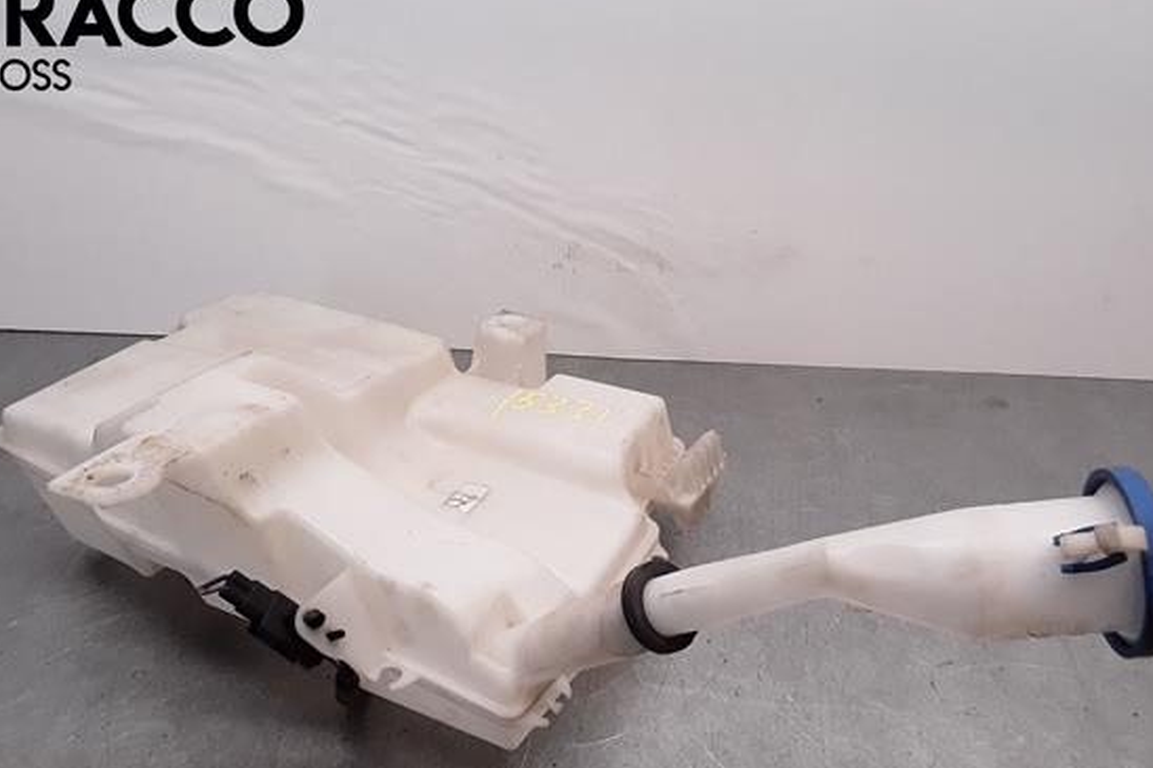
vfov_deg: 38.6
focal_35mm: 34
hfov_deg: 55.8
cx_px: 572
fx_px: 1089
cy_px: 480
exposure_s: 1/220
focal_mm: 2.91
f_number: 1.9
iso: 100
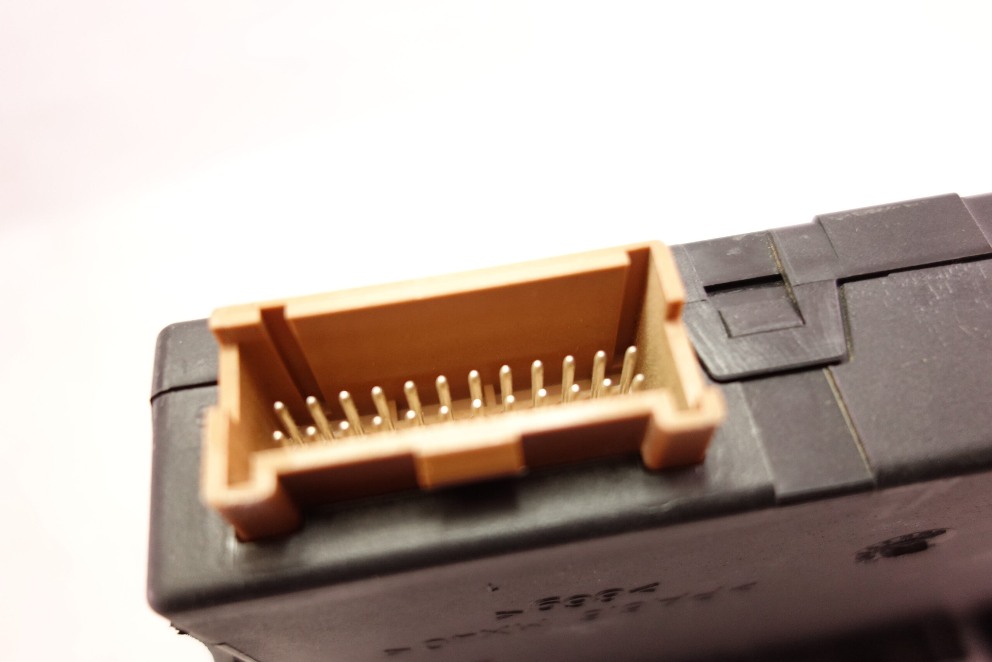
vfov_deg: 45.0
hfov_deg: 63.7
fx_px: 799
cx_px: 496
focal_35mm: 29
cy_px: 331
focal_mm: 10.63
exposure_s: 1/40
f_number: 2
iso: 640
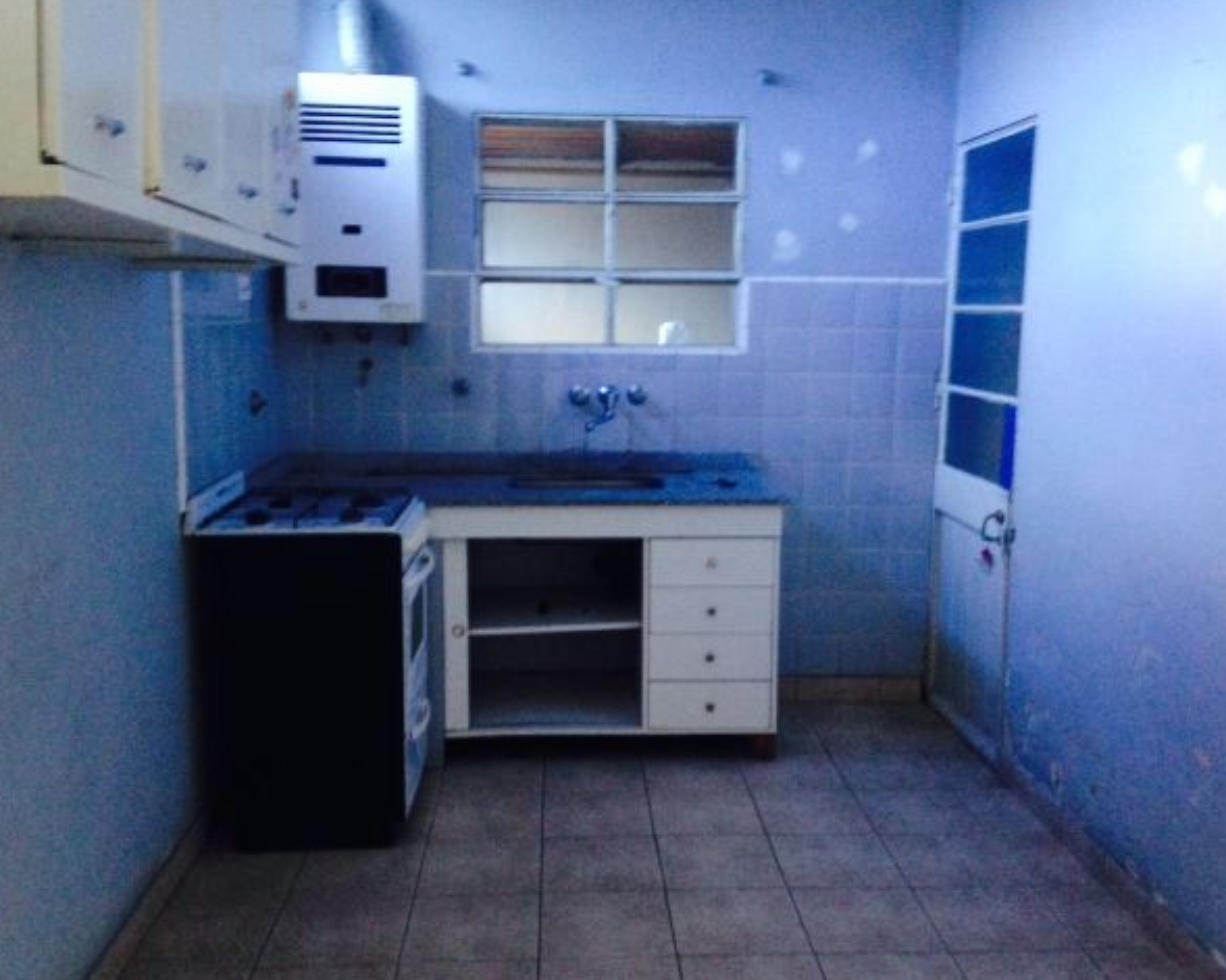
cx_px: 635
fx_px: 1270
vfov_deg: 42.2
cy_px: 489
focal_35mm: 35
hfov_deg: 51.5
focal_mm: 4.12
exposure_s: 1/20
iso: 320
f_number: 2.4
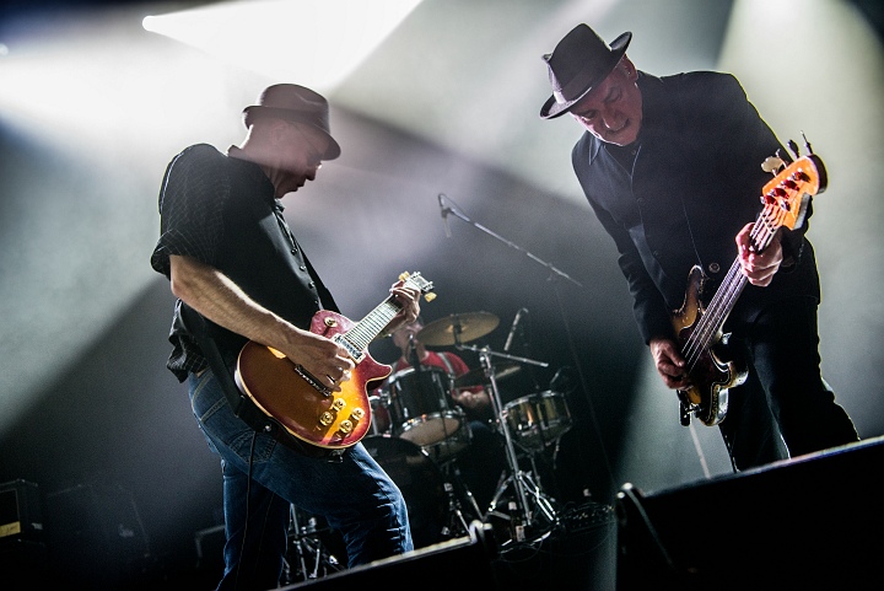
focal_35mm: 38
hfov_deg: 50.7
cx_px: 442
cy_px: 296
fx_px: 934
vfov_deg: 35.1
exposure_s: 1/80
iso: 1250
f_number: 2.8
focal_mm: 38
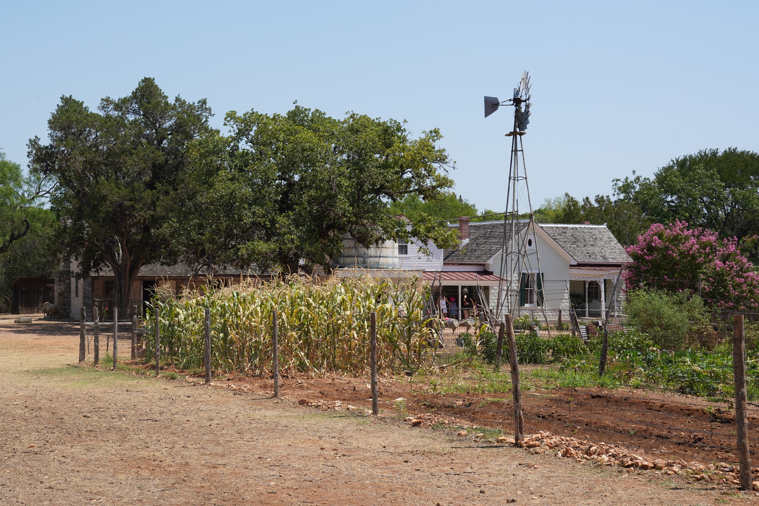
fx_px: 886
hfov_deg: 46.4
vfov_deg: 31.9
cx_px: 380
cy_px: 253
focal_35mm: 42
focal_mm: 42
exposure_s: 1/100
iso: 100
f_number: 14
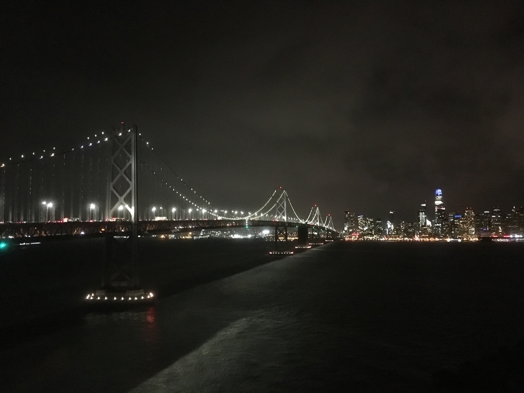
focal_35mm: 29
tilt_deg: +3.4
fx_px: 439
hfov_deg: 61.7
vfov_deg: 48.2
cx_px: 262
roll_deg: +0.3
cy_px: 196
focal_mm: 4.15
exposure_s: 1/15
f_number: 2.2
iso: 1250
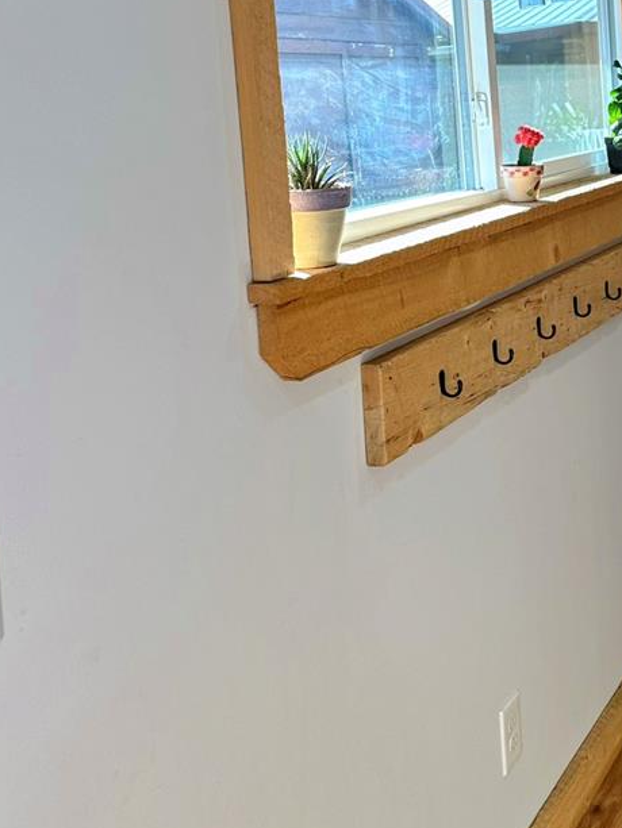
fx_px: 1126
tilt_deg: -3.7
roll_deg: +3.8
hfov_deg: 29.2
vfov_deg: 38.9
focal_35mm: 47
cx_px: 594
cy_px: 167
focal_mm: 6.86
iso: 64
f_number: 1.78
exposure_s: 1/192
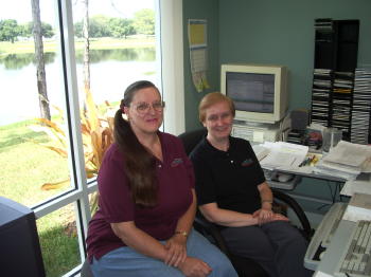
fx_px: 375
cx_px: 186
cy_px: 138
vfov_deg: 40.7
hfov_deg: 52.7
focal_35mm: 35
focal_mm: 5.8
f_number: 2.6
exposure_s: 1/60
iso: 50
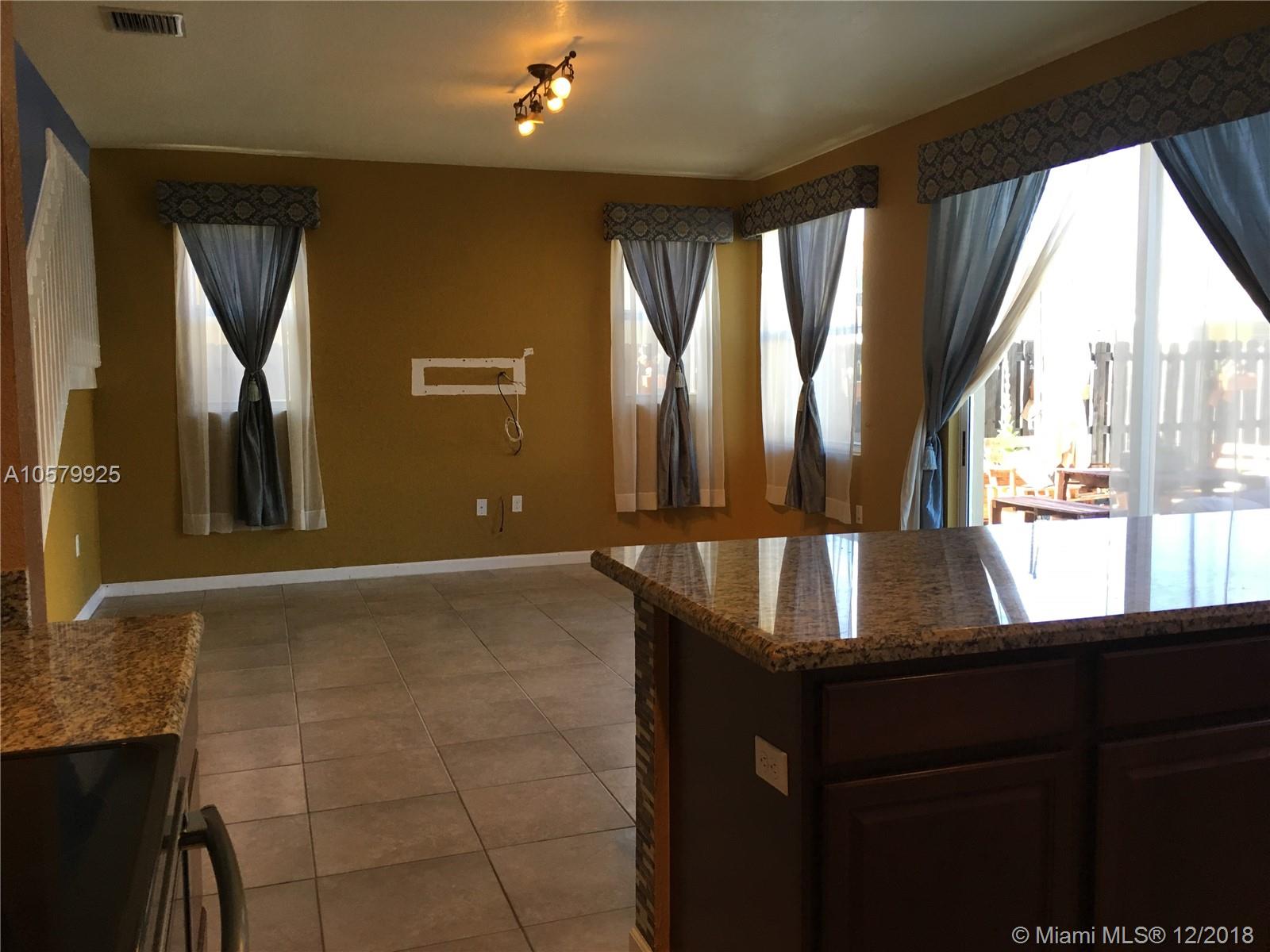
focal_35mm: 29
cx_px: 635
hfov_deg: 61.7
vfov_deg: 48.2
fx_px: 1064
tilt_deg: -3.7
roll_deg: +0.2
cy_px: 476
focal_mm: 4.15
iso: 40
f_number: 2.2
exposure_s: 1/30
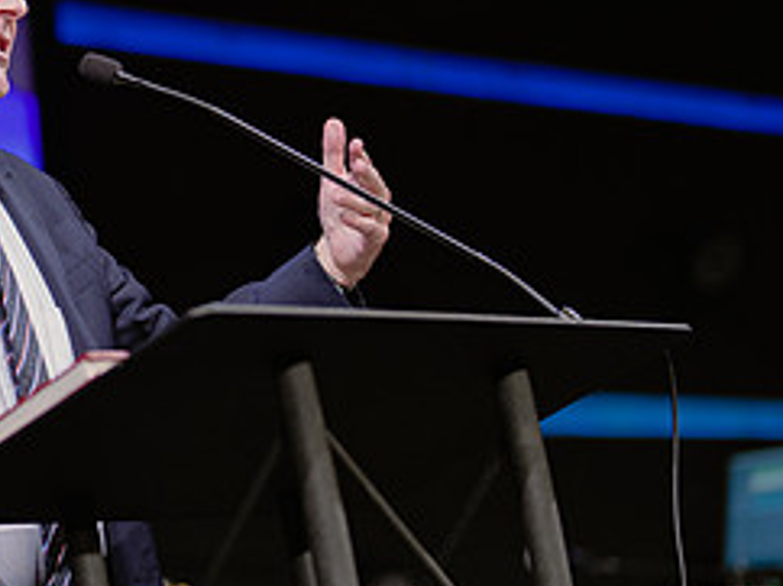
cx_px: -65
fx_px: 3051
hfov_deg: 14.3
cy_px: 172
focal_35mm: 135
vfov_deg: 10.9
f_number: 1.2
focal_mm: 50
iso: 800
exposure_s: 1/320
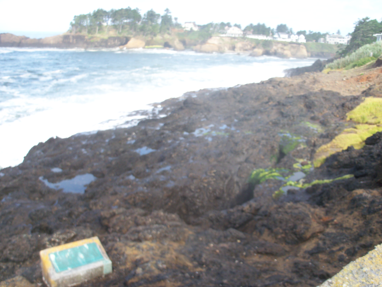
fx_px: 386
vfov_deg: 40.7
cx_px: 191
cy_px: 144
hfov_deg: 52.6
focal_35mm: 35
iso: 64
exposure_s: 1/250
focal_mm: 6.3
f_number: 3
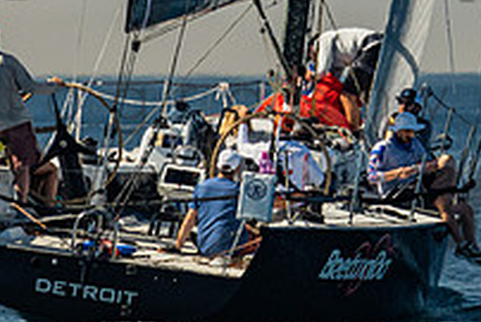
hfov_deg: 1.9
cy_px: -85
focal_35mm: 1088
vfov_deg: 1.3
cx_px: 402
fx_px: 14547
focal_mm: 200
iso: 400
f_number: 6.3
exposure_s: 1/1000
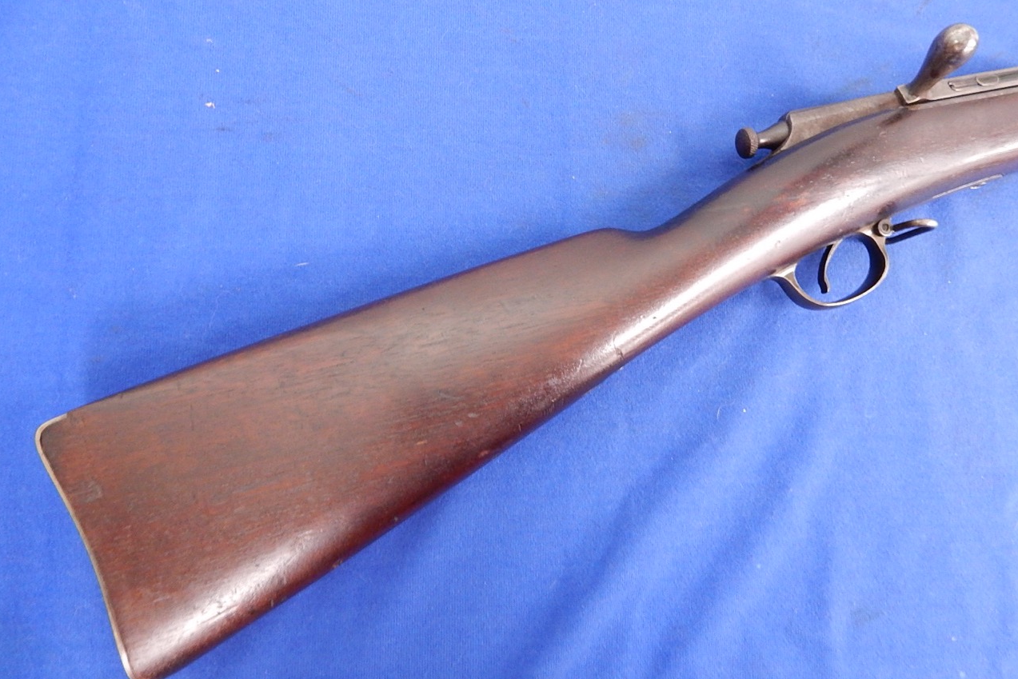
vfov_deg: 55.1
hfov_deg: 76.1
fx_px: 650
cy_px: 326
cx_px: 509
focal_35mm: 23
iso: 450
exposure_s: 1/8
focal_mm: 4
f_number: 3
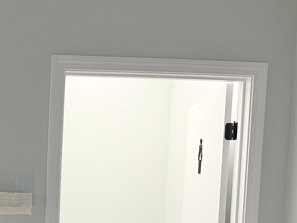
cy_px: 206
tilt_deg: -3.2
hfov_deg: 32.4
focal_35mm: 55
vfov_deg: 25.6
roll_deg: -1.3
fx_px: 472
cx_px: 6
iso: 160
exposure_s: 1/120
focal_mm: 6.76
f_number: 1.78
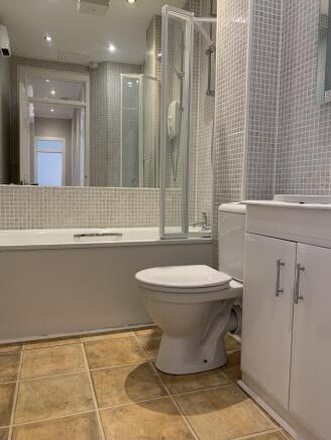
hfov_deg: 53.1
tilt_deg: -2.9
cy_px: 220
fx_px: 331
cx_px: 166
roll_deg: +0.6
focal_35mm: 26
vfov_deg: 67.3
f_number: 1.8
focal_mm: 4.25
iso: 160
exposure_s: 1/60
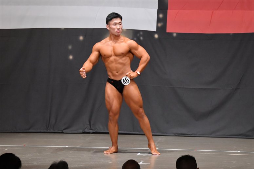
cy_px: 84
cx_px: 127
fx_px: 1587
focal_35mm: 225
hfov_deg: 9.2
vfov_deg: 6.1
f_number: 5.6
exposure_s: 1/400
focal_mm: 150
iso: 6400
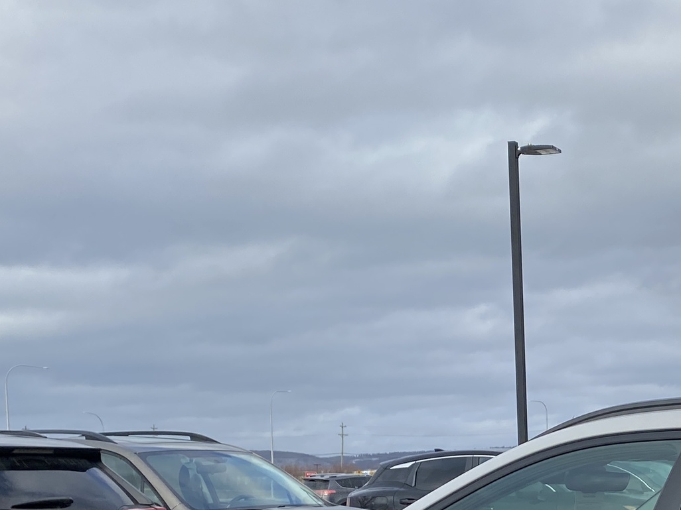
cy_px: 526
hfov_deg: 24.8
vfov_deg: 19.5
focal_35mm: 73
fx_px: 1436
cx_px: 753
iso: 32
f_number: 1.8
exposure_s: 1/1838
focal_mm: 4.25
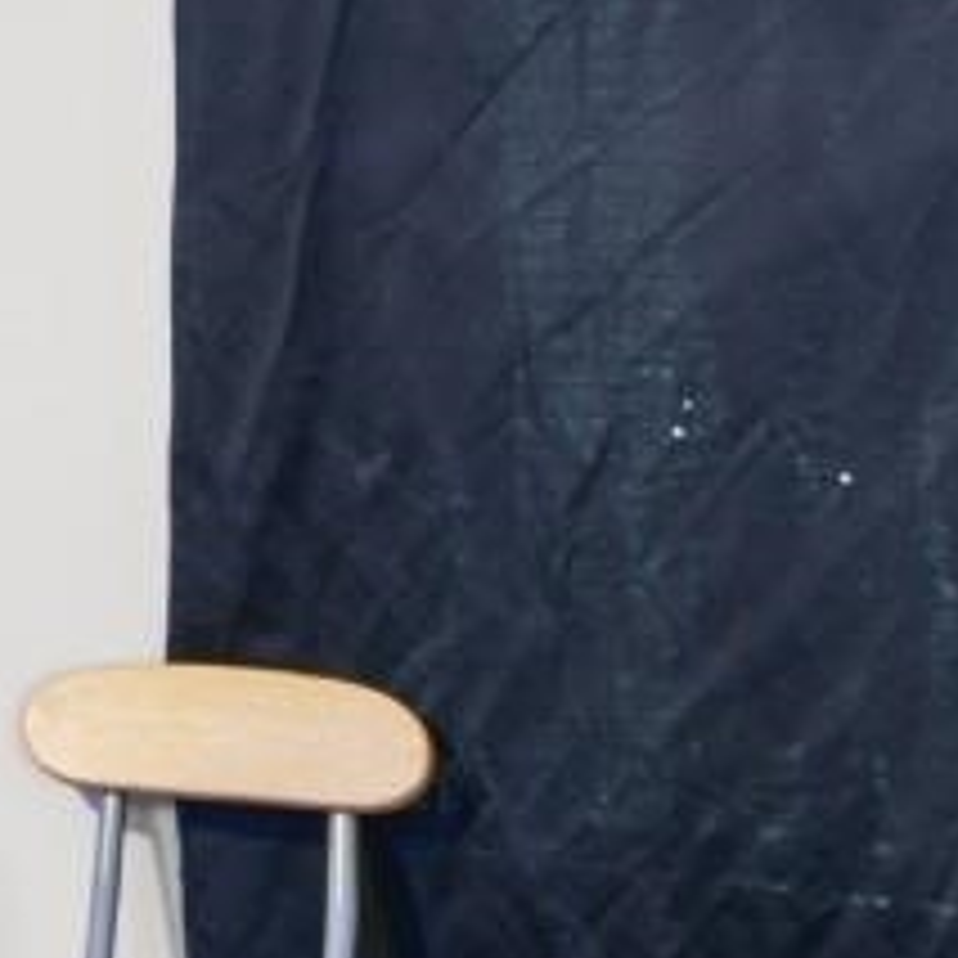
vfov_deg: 17.7
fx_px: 3037
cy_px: 148
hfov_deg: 11.3
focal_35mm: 97
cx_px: -1867
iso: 100
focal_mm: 10
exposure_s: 2
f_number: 4.5
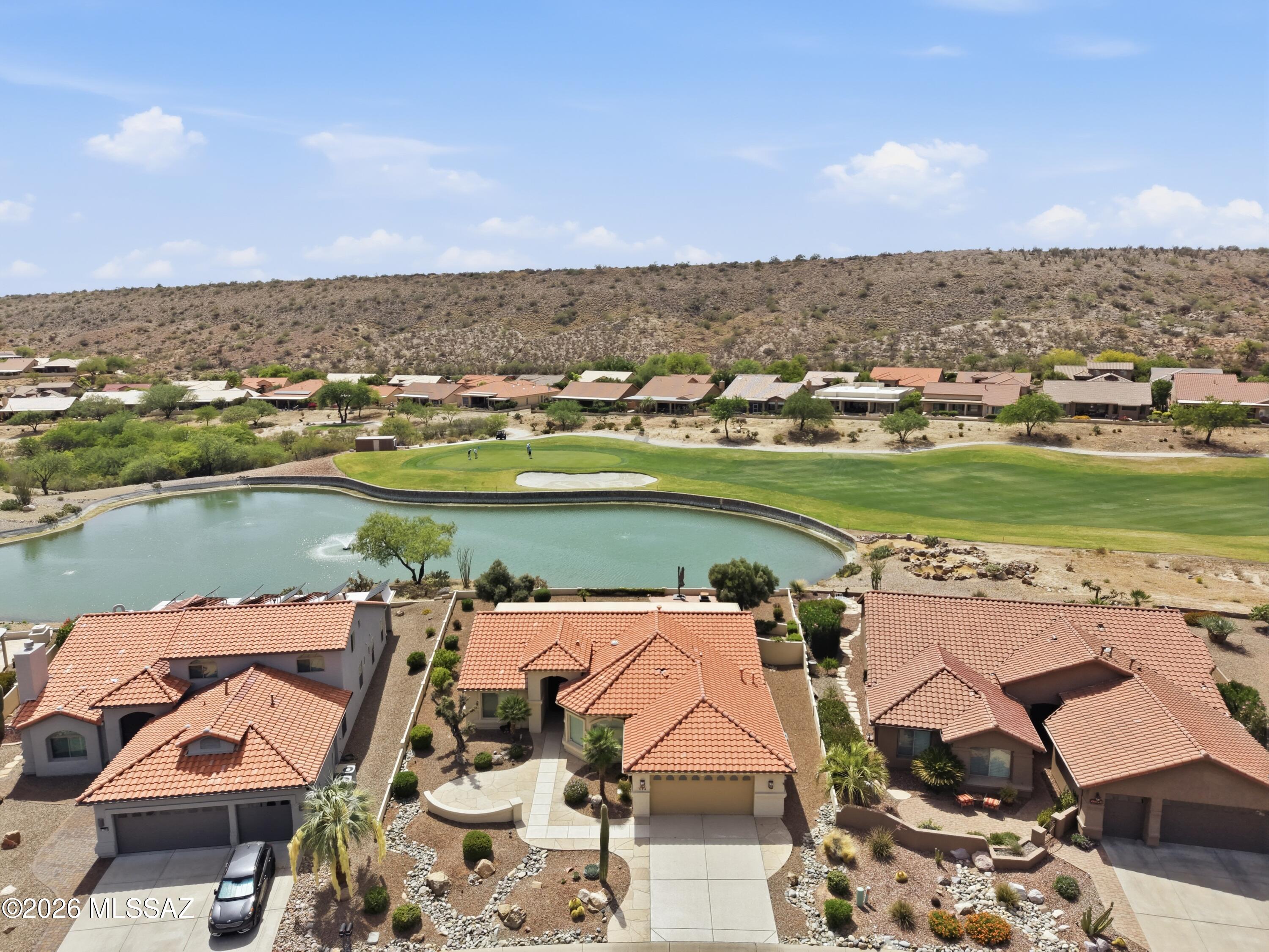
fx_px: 880
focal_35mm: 24
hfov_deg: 71.6
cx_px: 634
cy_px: 476
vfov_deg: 56.8
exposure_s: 1/8000
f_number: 1.8
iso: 200
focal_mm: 8.7
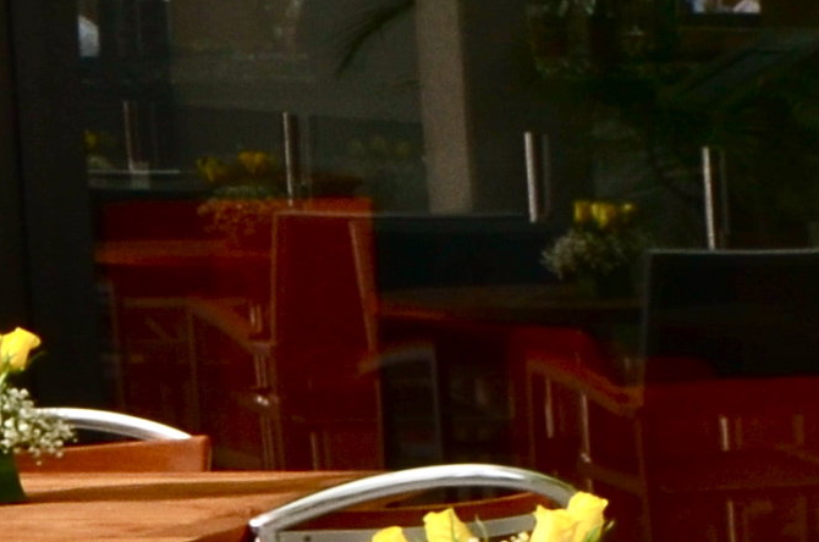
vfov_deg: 7.1
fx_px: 4360
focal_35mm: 192
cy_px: 560
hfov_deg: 9.0
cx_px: 2345
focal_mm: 18
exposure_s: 1/40
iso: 200
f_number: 16
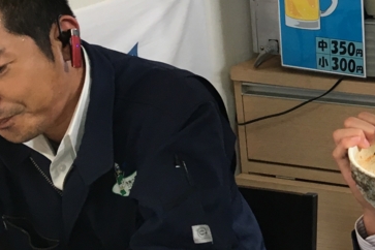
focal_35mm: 85
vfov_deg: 16.0
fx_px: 885
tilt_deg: -15.6
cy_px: 87
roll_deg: +0.2
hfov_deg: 21.6
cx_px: 488
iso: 32
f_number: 2.2
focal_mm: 4.15
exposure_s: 1/30
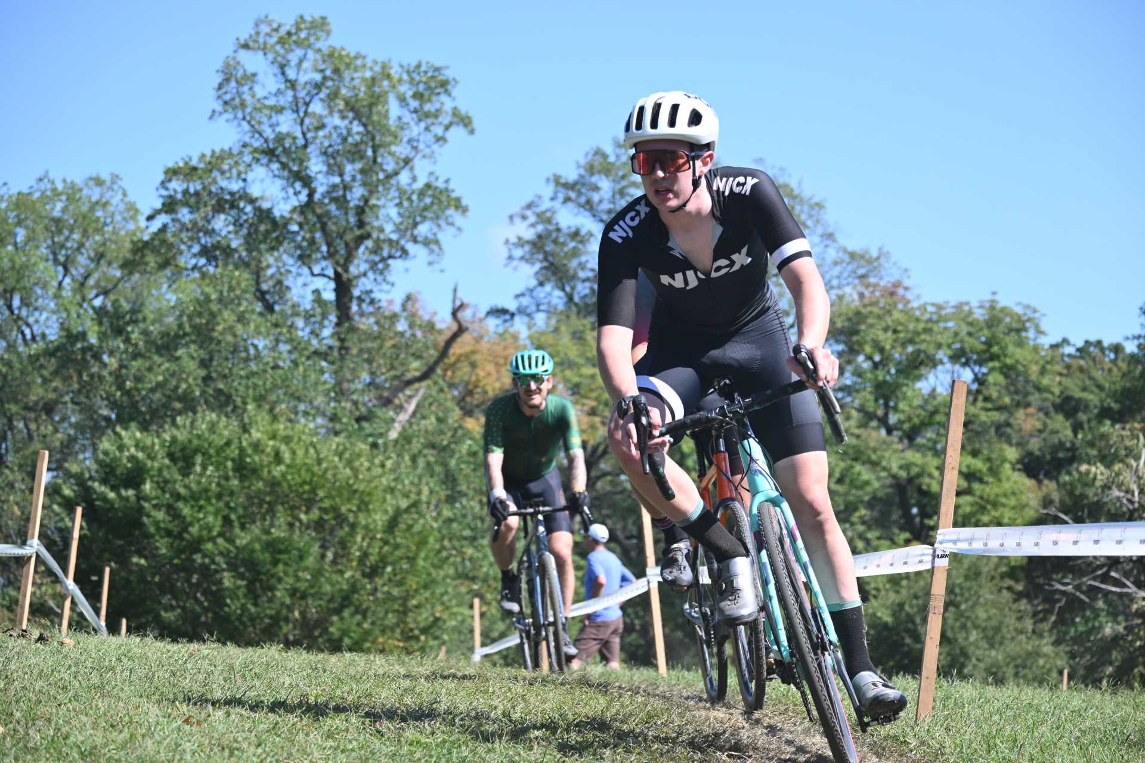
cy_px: 382
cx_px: 572
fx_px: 3673
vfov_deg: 11.9
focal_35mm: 116
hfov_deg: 17.7
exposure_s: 1/1250
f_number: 5.6
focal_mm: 77
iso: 400
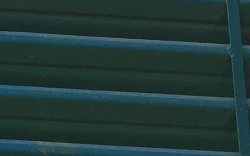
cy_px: -237
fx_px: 1389
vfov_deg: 6.1
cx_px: -344
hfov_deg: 9.2
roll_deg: -0.9
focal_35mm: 204
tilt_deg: +18.6
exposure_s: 1/50
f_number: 2.2
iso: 32
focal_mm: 4.15
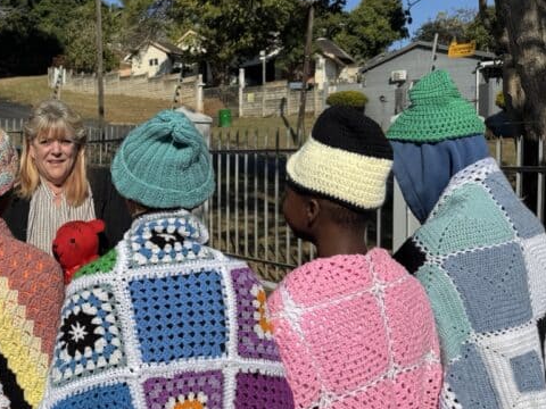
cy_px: 177
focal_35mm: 40
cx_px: 93
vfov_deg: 35.9
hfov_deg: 44.1
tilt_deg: -2.0
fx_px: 631
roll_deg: +1.3
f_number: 1.78
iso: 80
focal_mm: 6.76
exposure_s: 1/9009
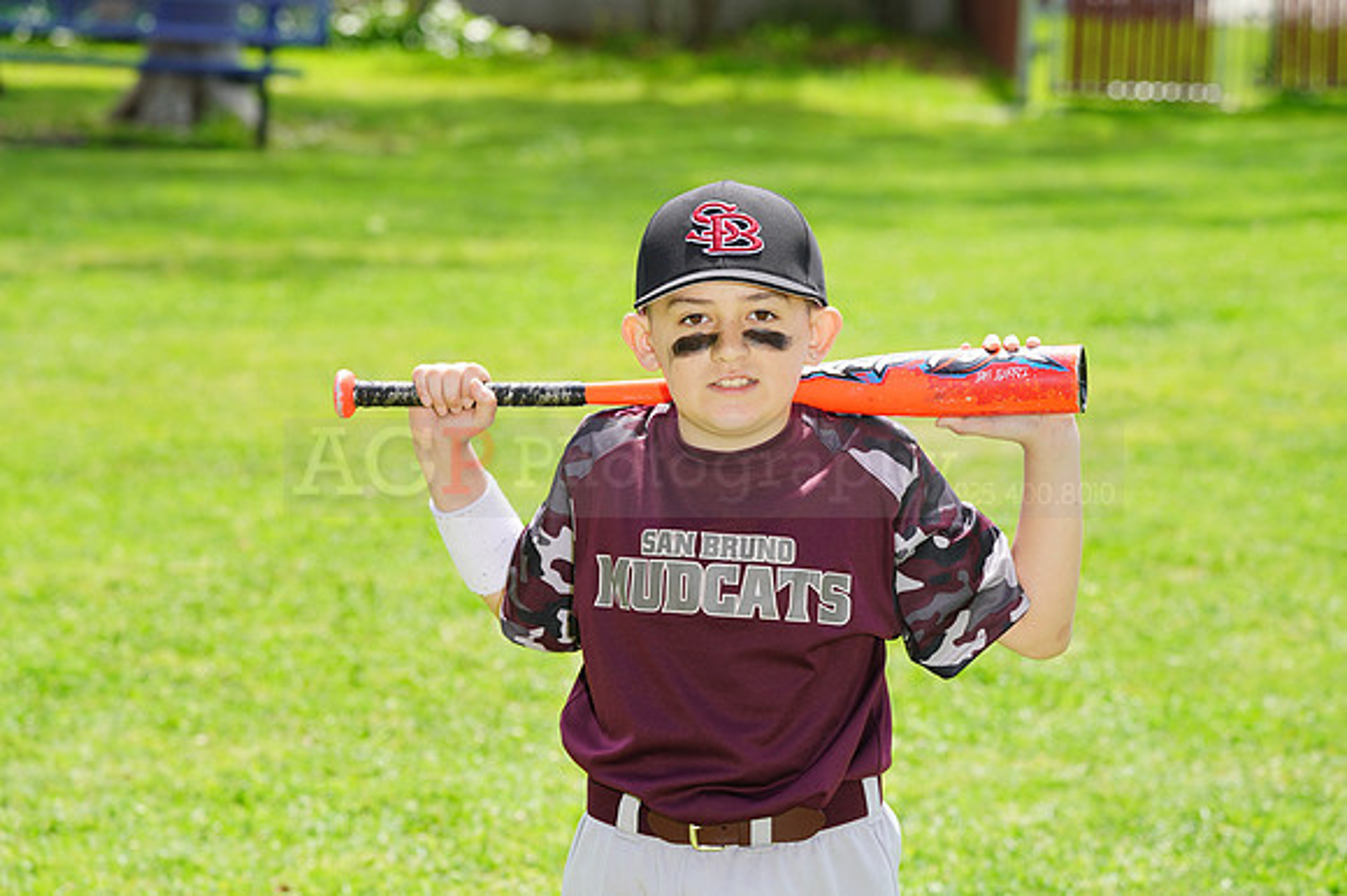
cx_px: 674
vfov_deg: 8.1
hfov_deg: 12.2
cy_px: 448
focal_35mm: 169
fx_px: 6320
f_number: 8
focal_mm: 169
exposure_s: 1/200
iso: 200
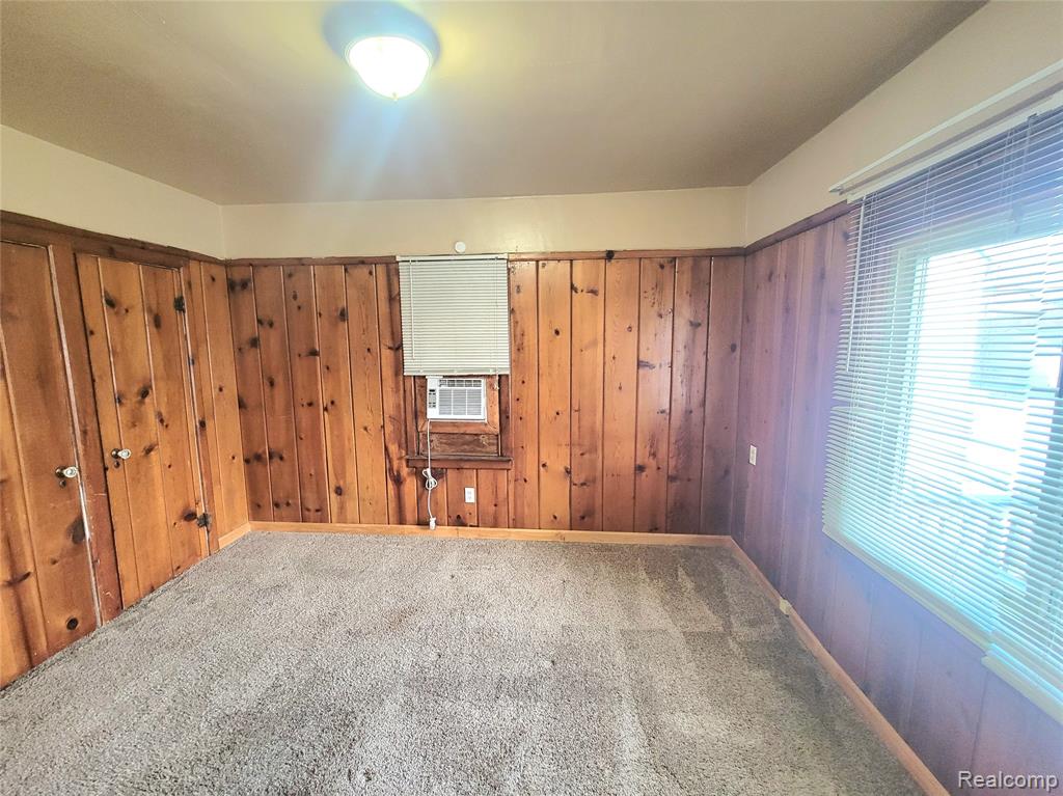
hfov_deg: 106.2
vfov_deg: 89.9
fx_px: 399
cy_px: 398
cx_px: 532
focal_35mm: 13
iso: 400
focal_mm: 2.2
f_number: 2.2
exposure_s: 1/60.2
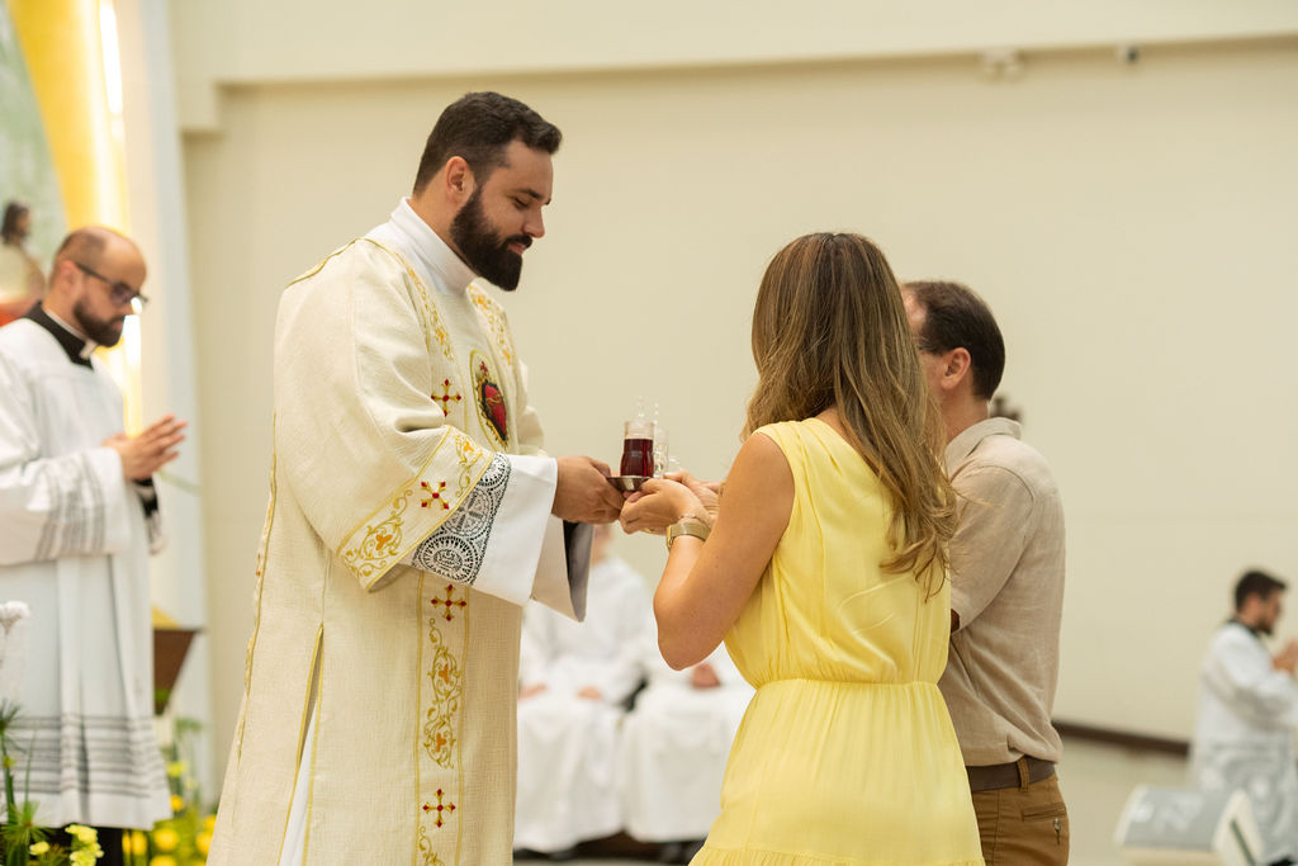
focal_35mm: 85
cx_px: 649
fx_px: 3065
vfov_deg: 16.1
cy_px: 433
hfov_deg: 23.9
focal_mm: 85
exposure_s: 1/200
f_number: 3.2
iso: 2000
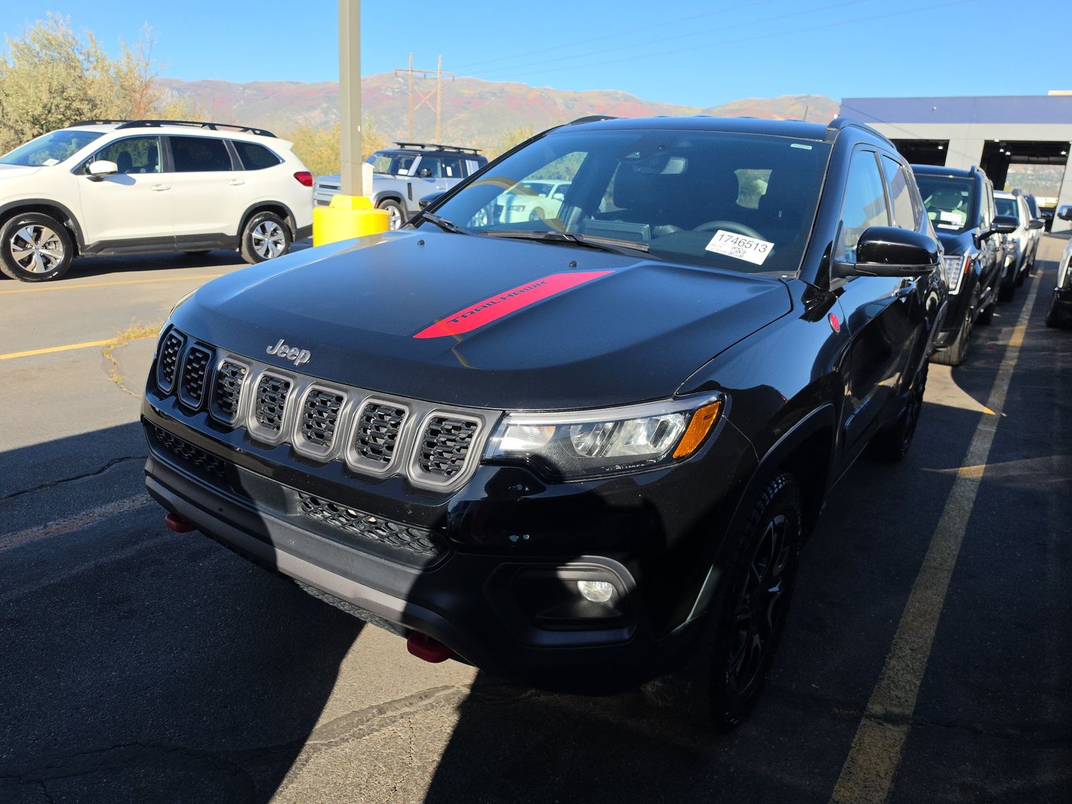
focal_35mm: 23
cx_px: 536
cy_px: 402
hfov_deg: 73.9
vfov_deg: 58.9
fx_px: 712
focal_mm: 6.5
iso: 64
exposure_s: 1/4143
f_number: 1.4
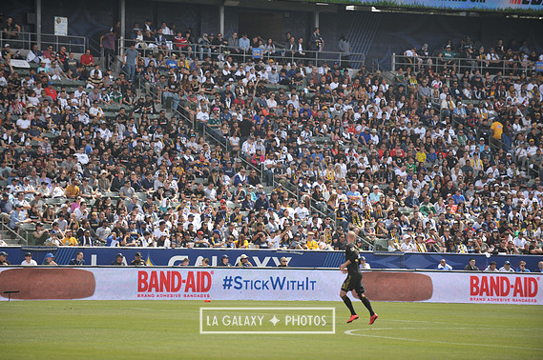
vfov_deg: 6.7
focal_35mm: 204
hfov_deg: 10.1
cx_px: 267
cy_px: 177
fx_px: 3073
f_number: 3.5
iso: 320
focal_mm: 200
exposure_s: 1/2500
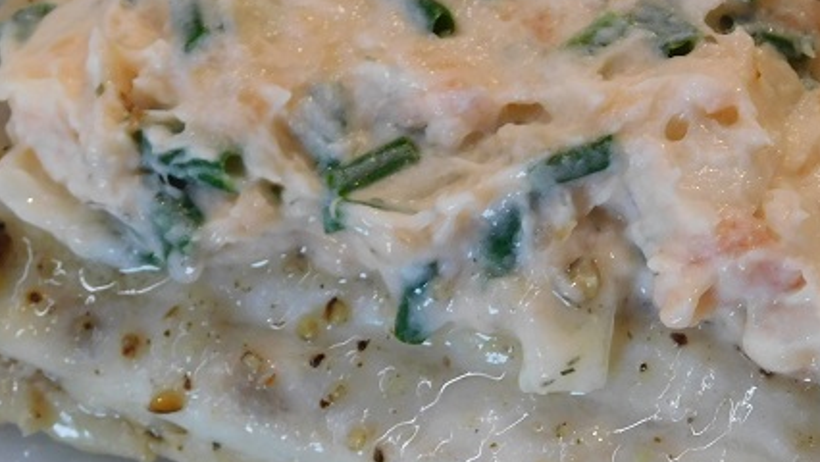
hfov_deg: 15.8
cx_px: 674
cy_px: 291
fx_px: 2936
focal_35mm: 135
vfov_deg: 9.0
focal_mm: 11.7
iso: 280
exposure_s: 1/30
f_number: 4.2
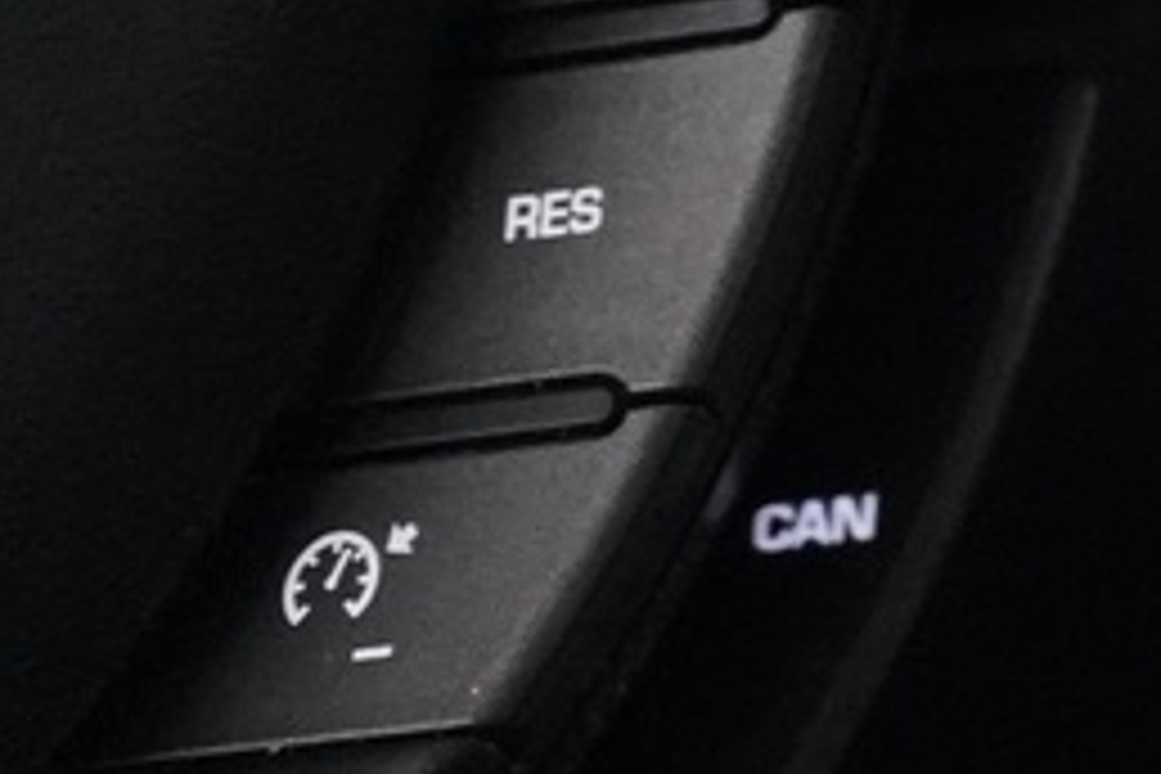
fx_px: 11319
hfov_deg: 5.8
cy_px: -1071
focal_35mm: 351
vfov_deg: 3.9
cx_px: 2020
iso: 10000
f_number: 5
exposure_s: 1/60
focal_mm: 56
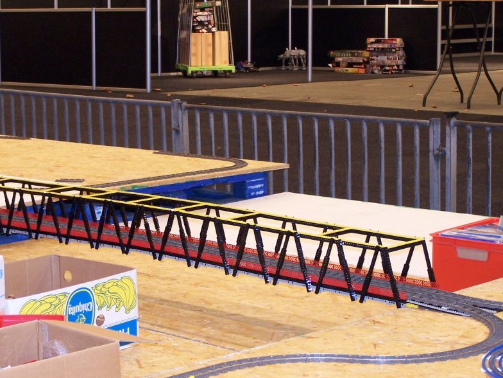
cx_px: 203
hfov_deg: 20.0
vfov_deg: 15.1
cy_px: 242
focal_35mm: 98
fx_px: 1424
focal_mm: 12.4
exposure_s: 1/10
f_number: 3.2
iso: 140
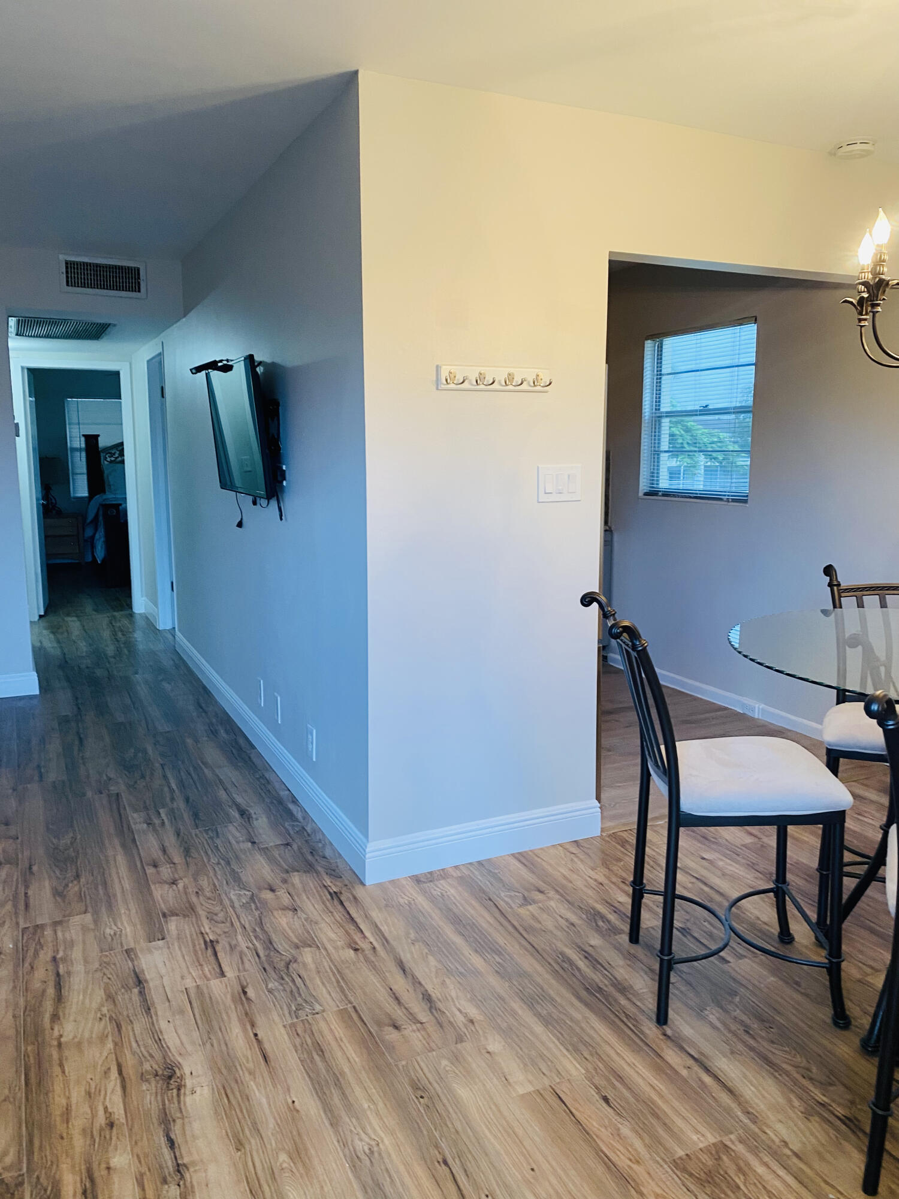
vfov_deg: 67.3
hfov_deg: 53.1
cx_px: 450
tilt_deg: -7.7
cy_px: 600
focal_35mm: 26
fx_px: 900
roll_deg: +0.8
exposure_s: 1/60
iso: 160
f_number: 1.8
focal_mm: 4.25
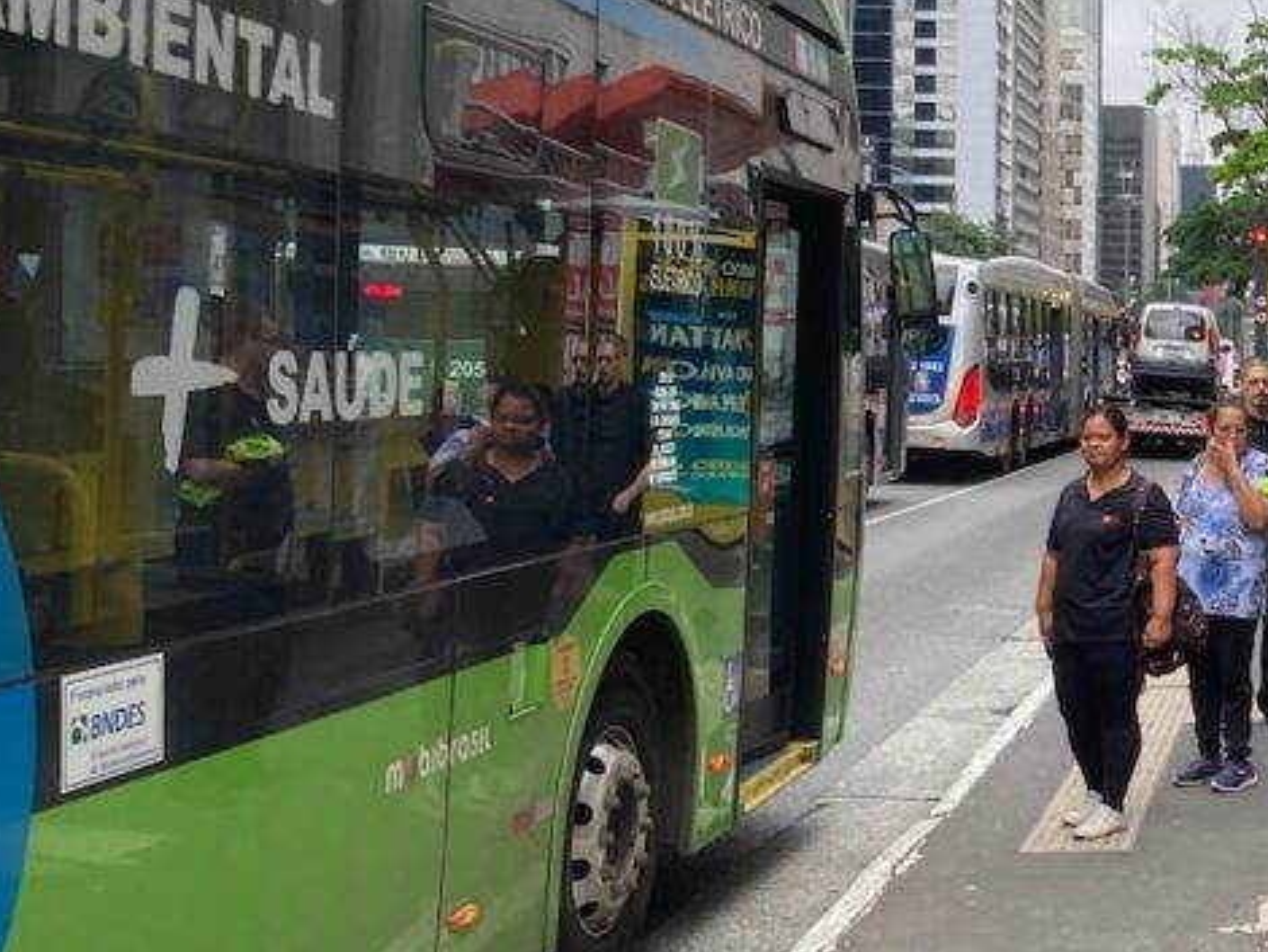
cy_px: 375
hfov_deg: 29.8
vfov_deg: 24.0
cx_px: 1230
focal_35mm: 61
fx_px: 2236
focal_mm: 3.99
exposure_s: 1/131
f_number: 1.8
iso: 20
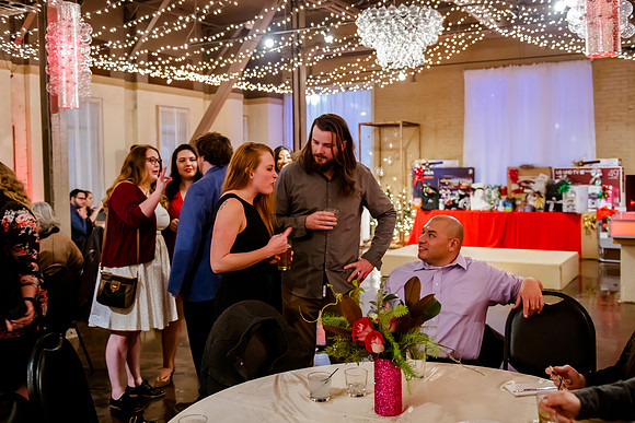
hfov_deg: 52.1
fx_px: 649
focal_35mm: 37
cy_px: 190
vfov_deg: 36.1
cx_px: 321
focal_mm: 32
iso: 4000
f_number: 2.8
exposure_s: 1/40
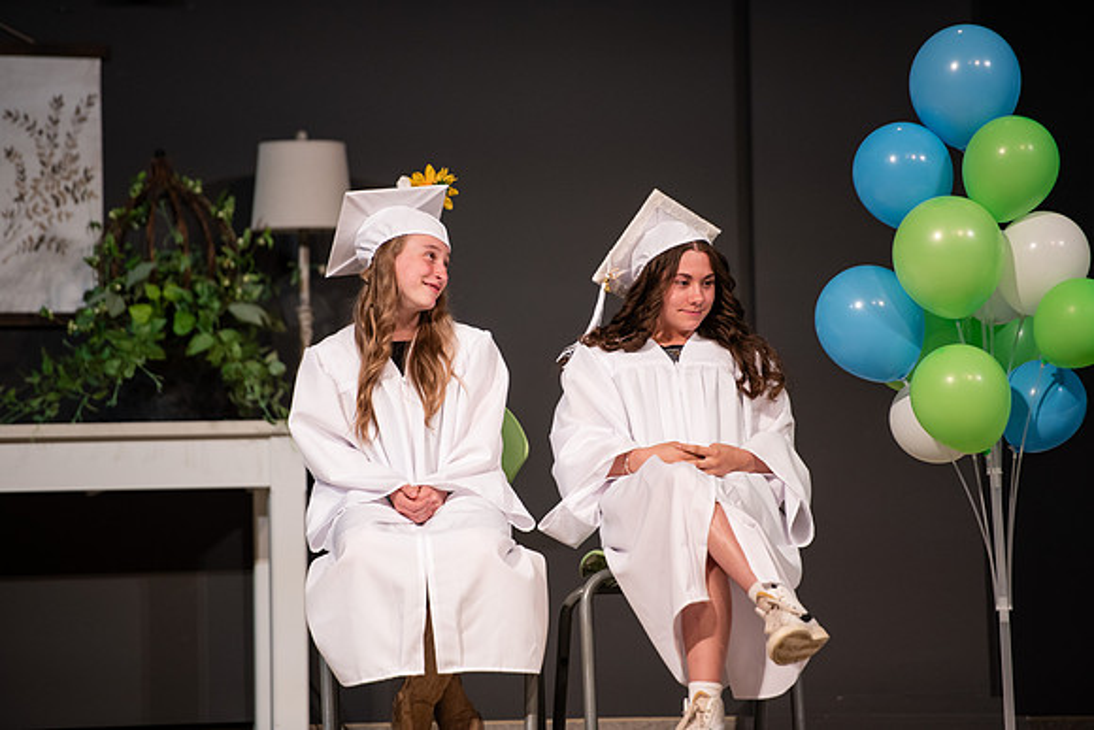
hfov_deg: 10.3
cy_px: 365
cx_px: 547
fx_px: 6079
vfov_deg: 6.9
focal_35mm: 200
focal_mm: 200
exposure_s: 1/250
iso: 800
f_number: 2.8
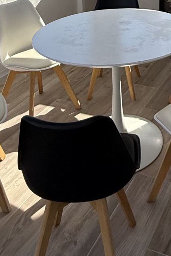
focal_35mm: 50
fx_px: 356
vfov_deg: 31.9
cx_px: 169
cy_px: -62
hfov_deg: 25.7
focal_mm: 2.22
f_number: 2.2
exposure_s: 1/1497
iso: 64
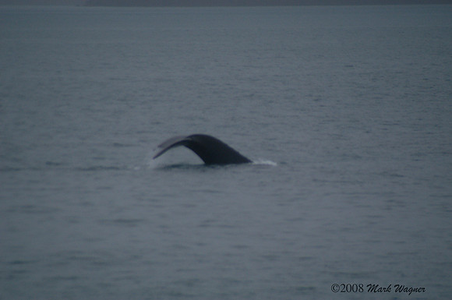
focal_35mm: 450
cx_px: 226
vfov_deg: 3.0
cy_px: 150
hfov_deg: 4.6
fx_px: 5642
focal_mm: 300
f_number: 6.3
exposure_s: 1/750
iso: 400
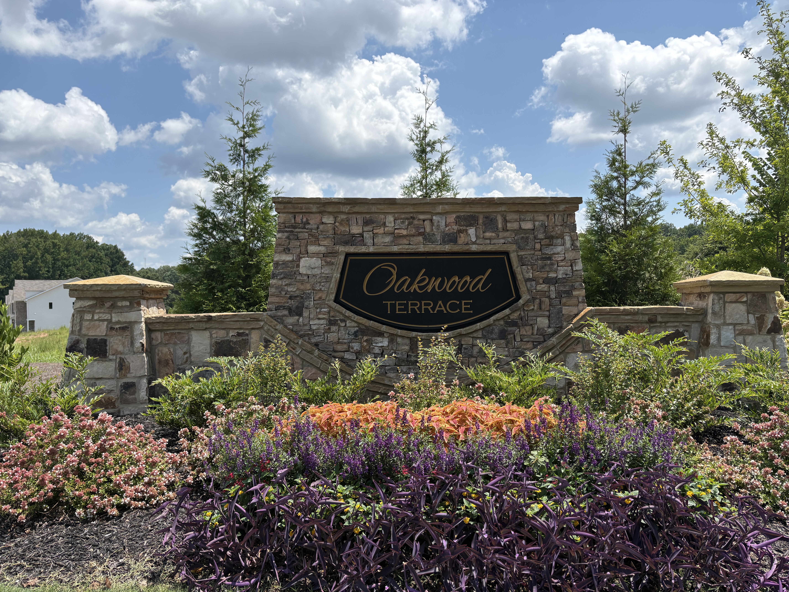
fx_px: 593
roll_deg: +1.4
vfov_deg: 53.1
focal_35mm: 26
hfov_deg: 67.3
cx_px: 394
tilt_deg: -0.1
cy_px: 296
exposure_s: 1/3448
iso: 50
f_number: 1.6
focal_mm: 5.96
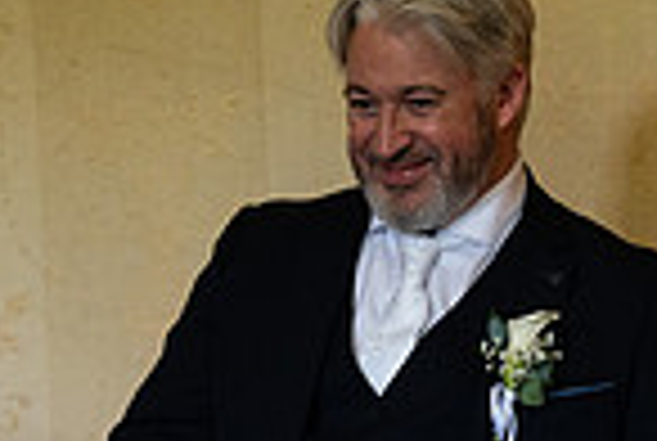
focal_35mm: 226
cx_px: 351
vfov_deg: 6.1
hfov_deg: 9.1
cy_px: 488
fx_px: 4133
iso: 2000
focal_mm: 57
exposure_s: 1/160
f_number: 2.8
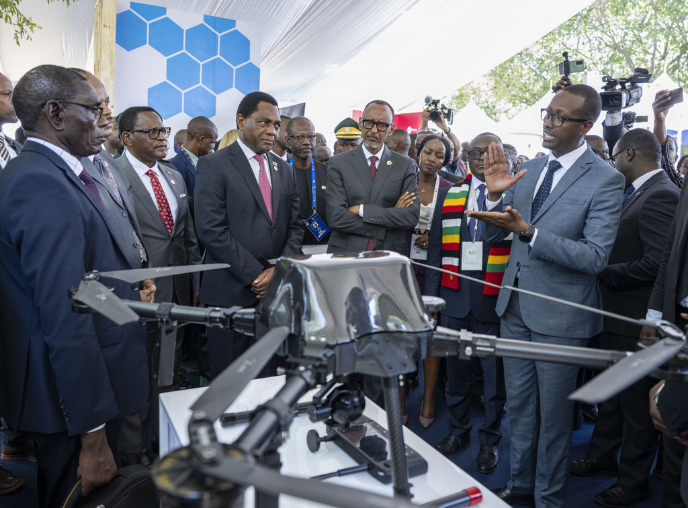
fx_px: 545
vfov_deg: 50.0
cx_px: 335
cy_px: 242
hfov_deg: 64.5
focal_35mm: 28
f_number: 3.5
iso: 800
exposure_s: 1/200
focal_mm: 24
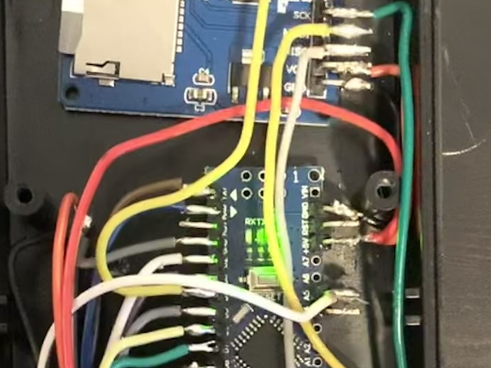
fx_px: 1050
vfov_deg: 19.6
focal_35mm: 74
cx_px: 230
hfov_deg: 26.3
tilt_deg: -87.9
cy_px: 327
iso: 500
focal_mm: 4.25
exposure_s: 1/4
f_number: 1.8
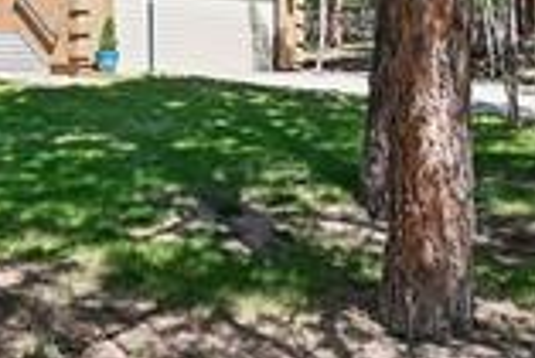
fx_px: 848
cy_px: 68
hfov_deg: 33.5
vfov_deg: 23.5
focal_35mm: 57
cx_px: 75
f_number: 10
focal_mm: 14
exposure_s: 1/20
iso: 64
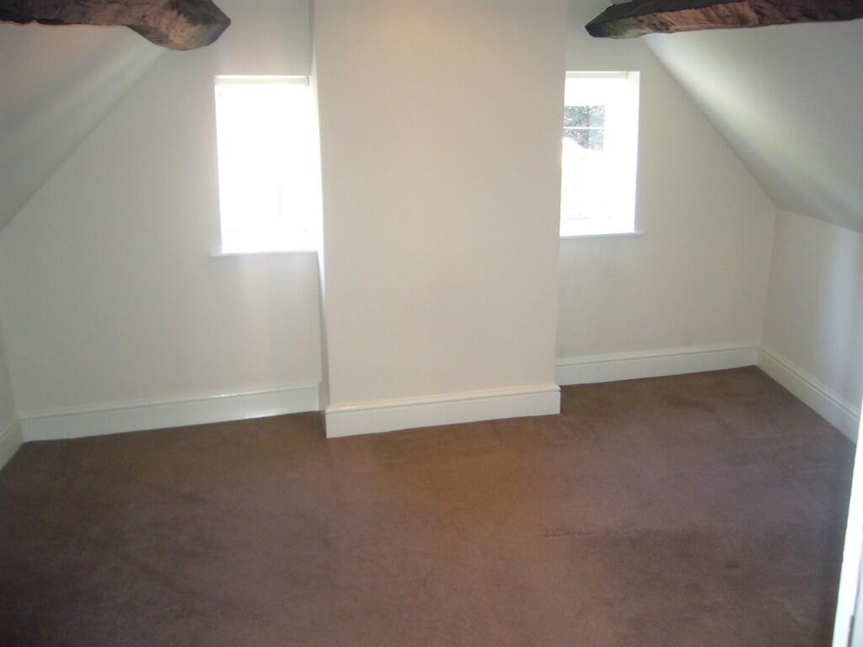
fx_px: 873
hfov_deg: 52.6
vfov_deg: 40.7
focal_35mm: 35
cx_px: 432
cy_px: 324
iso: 200
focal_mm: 5.8
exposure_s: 1/30
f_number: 2.8
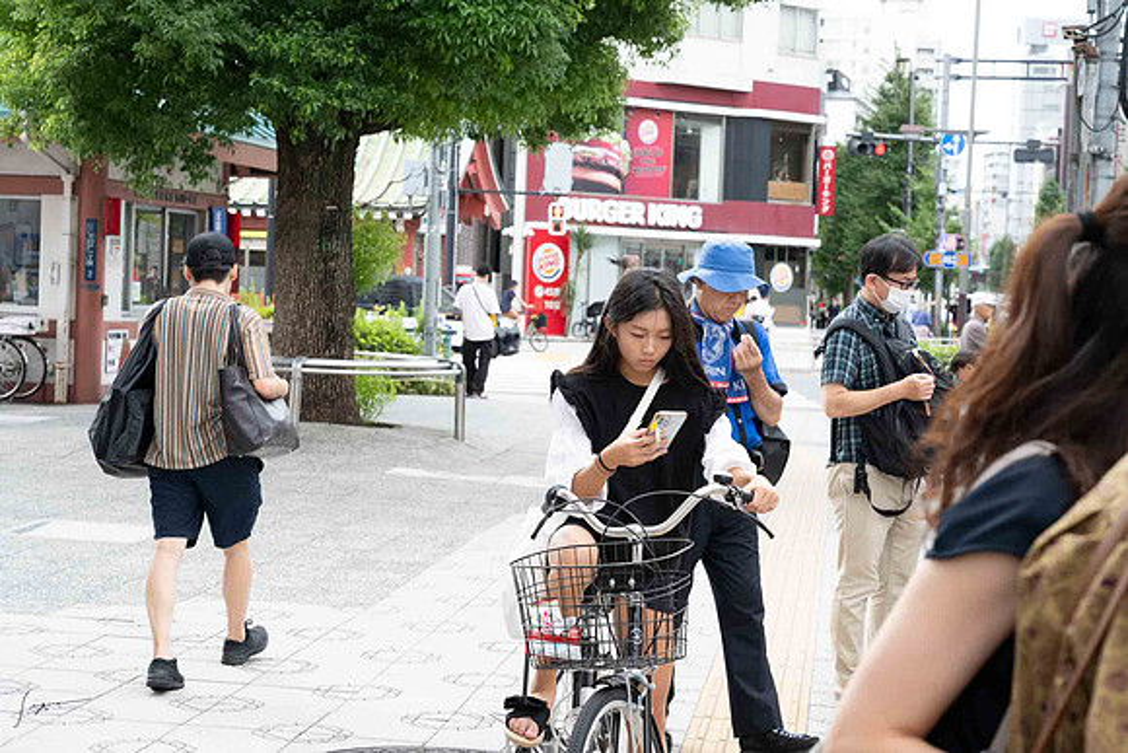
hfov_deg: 28.8
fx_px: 2194
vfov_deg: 19.5
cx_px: 564
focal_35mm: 70
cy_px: 376
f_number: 8
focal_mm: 70
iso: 800
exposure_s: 1/250
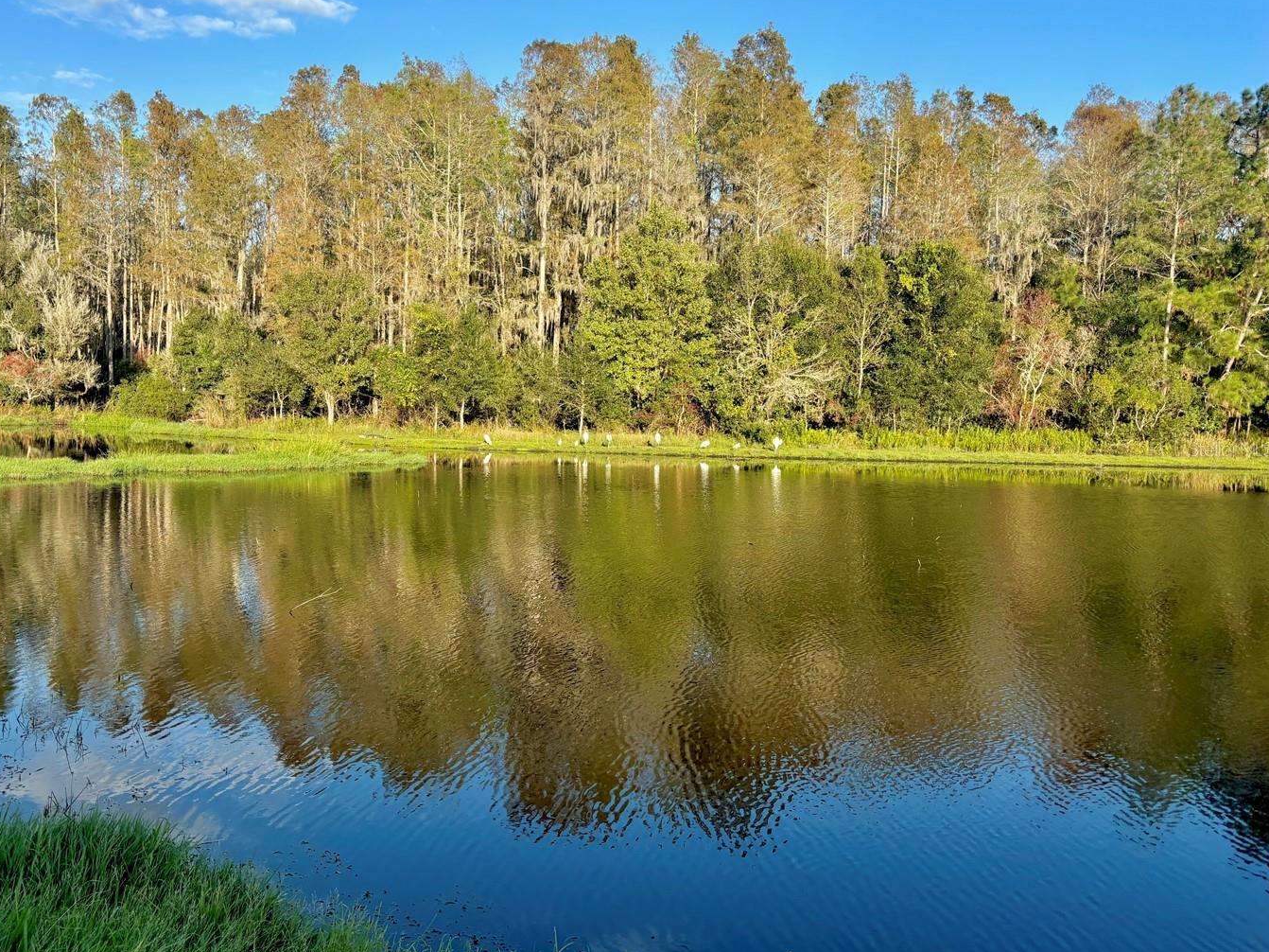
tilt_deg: -1.8
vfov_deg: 45.4
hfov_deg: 58.0
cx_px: 521
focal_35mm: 31
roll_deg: -1.9
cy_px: 449
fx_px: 1136
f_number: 1.6
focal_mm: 5.96
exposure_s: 1/1845
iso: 50
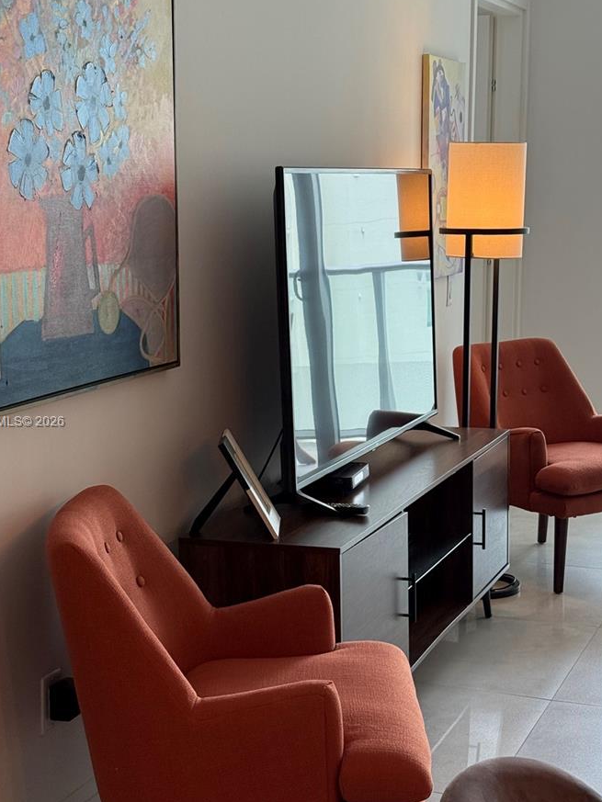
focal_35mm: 66
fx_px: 1530
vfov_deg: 29.4
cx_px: 308
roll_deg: +1.5
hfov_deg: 22.3
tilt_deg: -7.2
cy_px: 423
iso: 125
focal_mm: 6.76
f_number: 1.78
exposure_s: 1/120
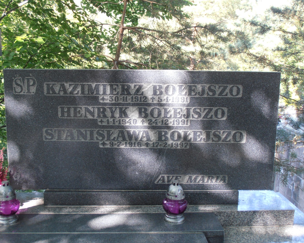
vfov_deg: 32.8
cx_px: 142
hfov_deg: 40.3
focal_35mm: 46
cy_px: 122
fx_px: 414
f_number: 4.2
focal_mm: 7.87
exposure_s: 1/40
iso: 125
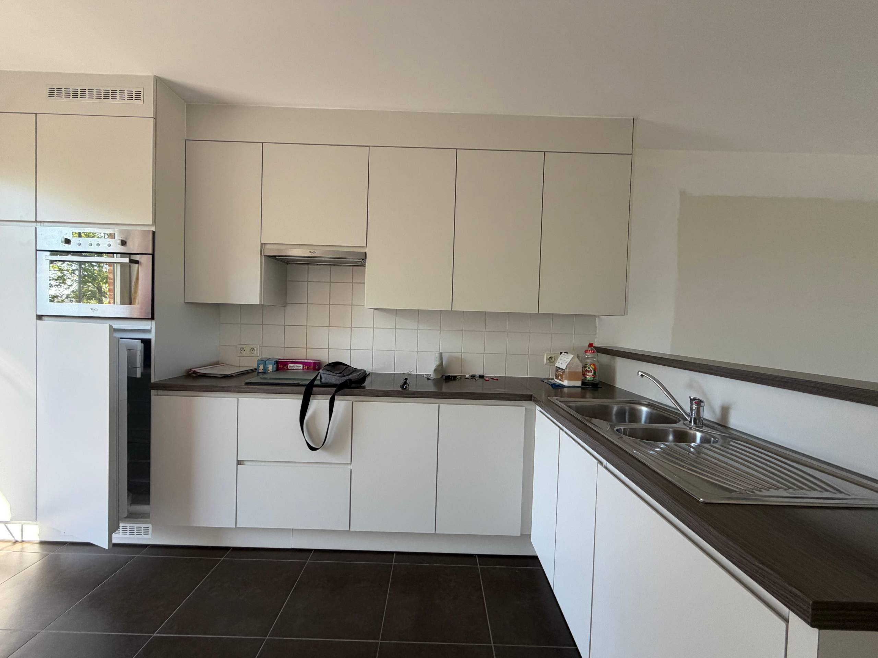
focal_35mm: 14
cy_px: 329
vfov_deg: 85.7
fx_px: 355
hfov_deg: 102.1
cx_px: 439
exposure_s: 1/121
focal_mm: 2.22
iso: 160
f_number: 2.2
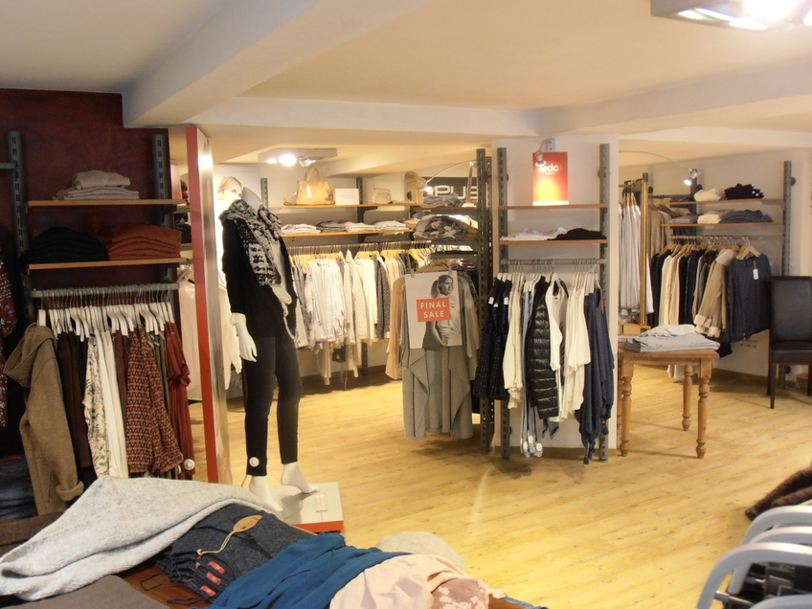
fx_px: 868
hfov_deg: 50.1
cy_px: 304
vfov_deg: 38.7
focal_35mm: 37
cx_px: 406
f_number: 3.9
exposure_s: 1/8
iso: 125
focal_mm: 6.61
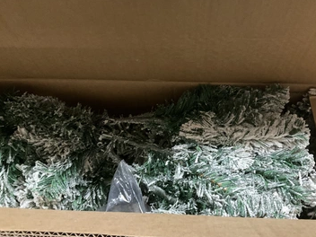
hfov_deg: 55.3
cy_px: 115
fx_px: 301
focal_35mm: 33
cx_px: 171
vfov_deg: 42.9
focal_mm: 3
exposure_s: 1/24
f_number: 1.8
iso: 500
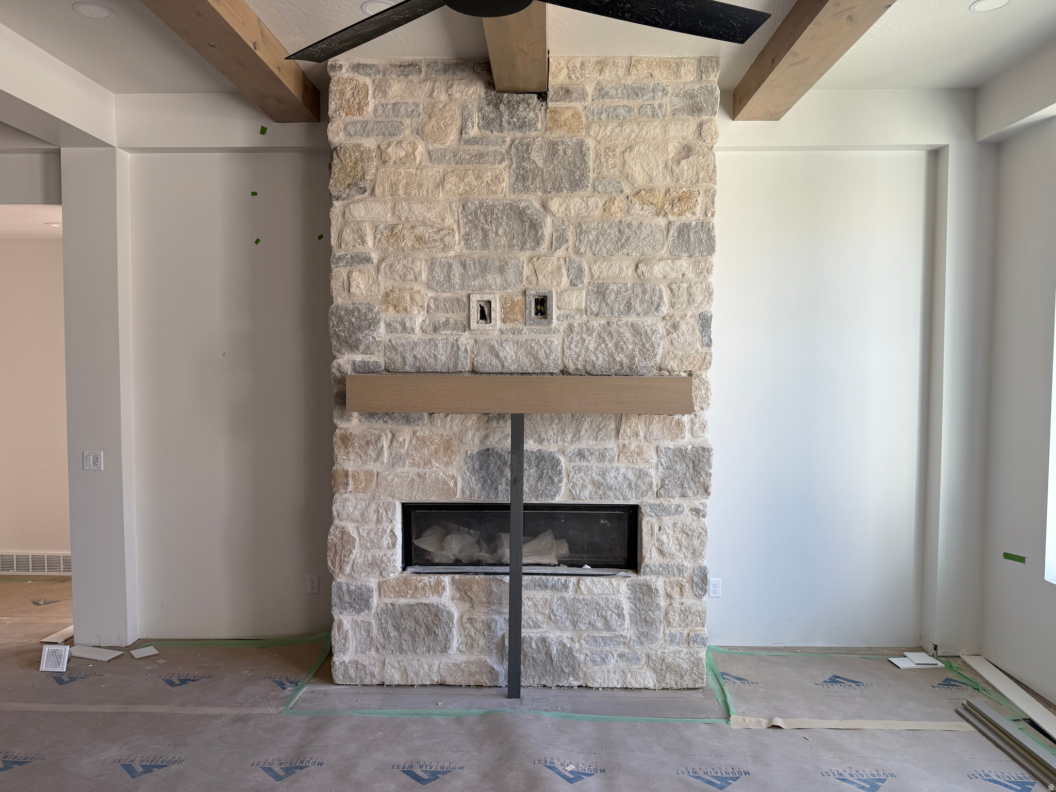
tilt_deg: -3.3
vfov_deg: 56.8
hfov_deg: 71.6
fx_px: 732
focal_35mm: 24
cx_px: 528
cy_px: 396
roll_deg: -1.0
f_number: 1.78
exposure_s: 1/143
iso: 50
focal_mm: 6.76
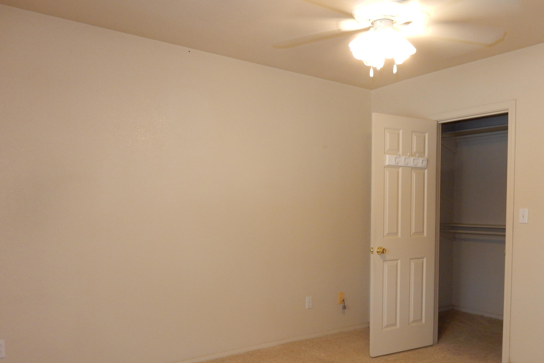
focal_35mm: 31
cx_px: 319
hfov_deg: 59.9
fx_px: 468
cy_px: 230
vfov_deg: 42.0
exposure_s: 1/30
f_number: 3.7
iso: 200
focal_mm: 4.5
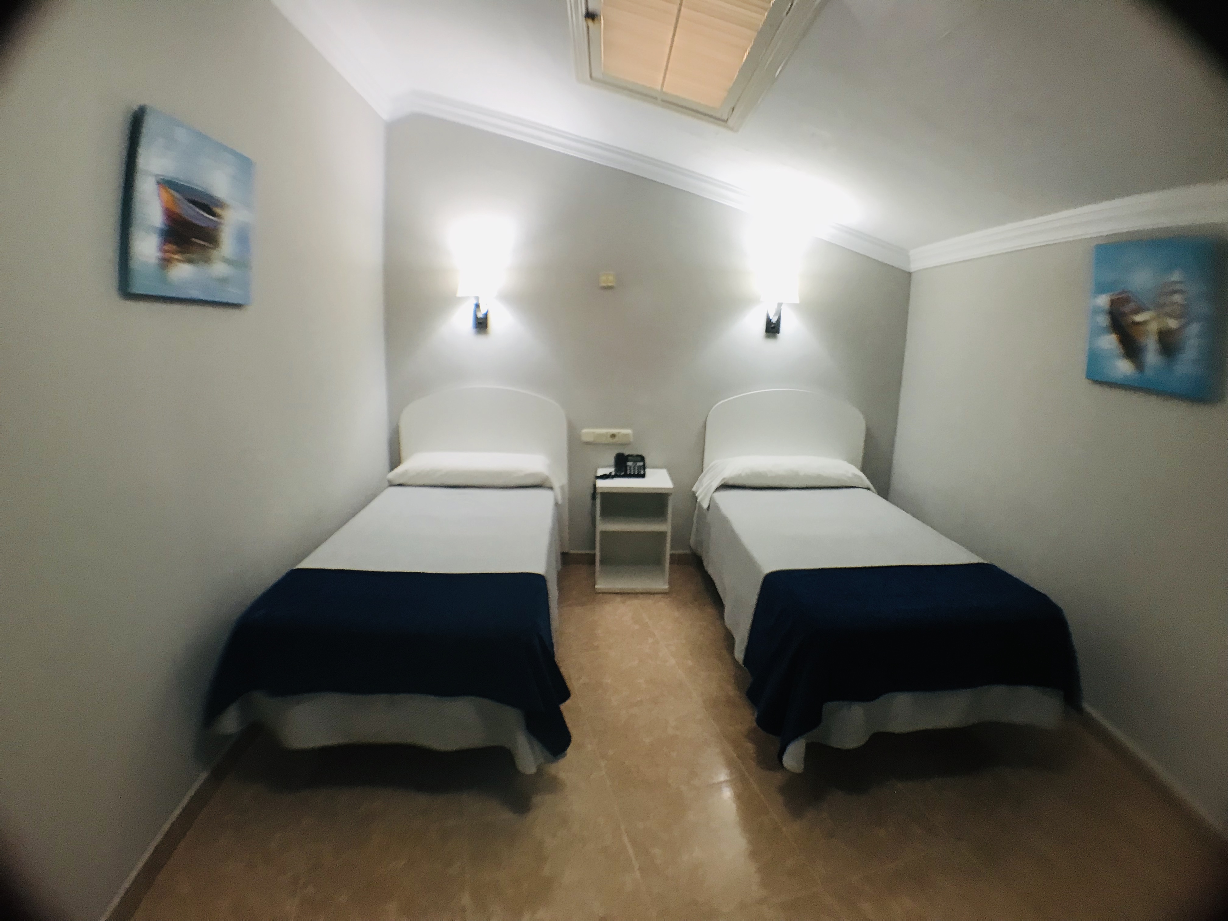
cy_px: 460
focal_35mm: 28
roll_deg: -0.9
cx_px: 614
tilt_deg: -11.7
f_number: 1.8
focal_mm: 3.99
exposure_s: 1/17
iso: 64
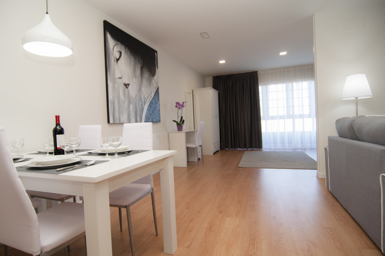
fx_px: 192
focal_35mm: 18
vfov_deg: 67.2
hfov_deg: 90.1
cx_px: 192
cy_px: 128
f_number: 5
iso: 800
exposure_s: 1/125
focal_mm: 12
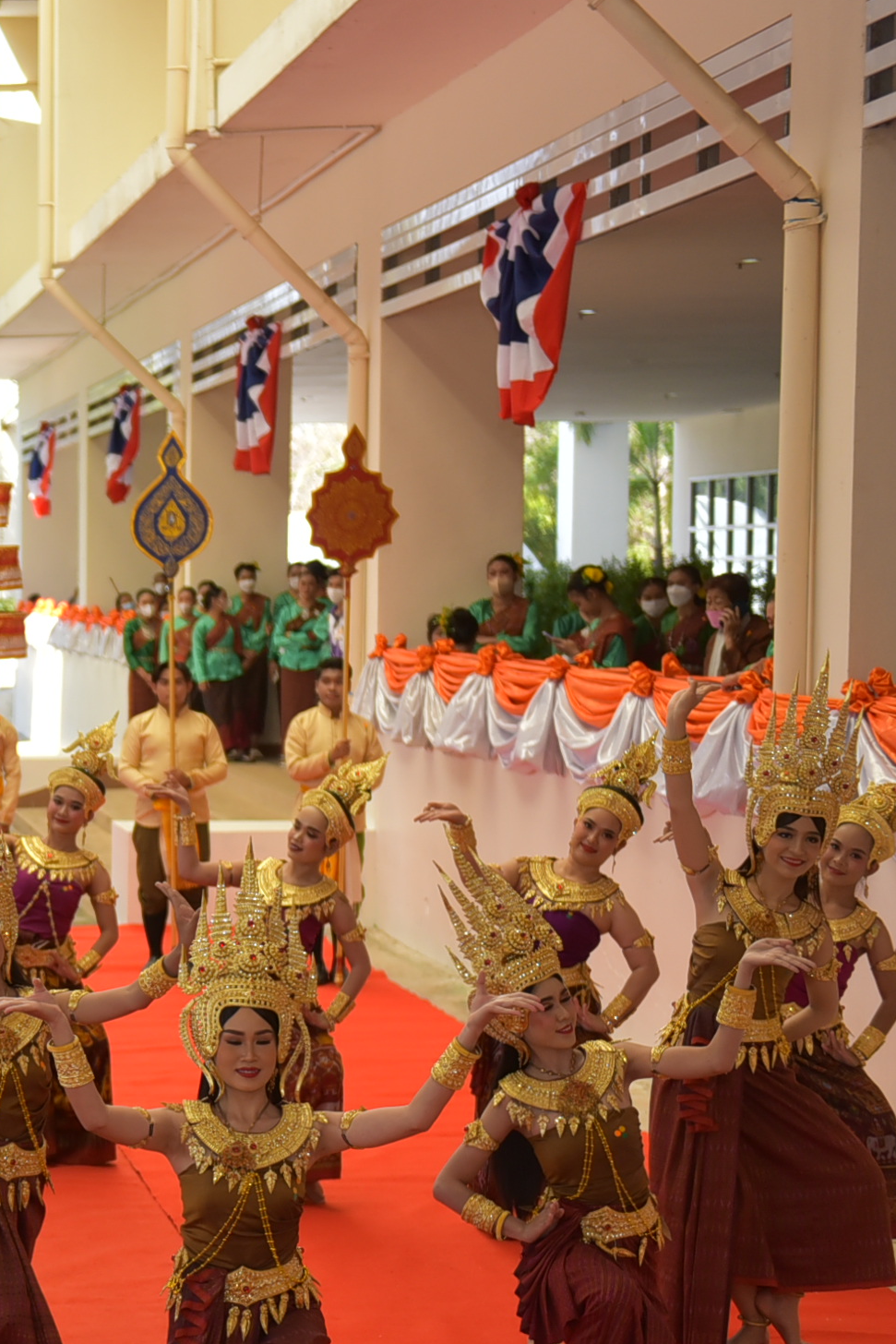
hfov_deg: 14.1
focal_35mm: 93
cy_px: 898
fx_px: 3471
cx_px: -306
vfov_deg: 21.8
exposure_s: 1/2000
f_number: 2.8
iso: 800
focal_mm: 45
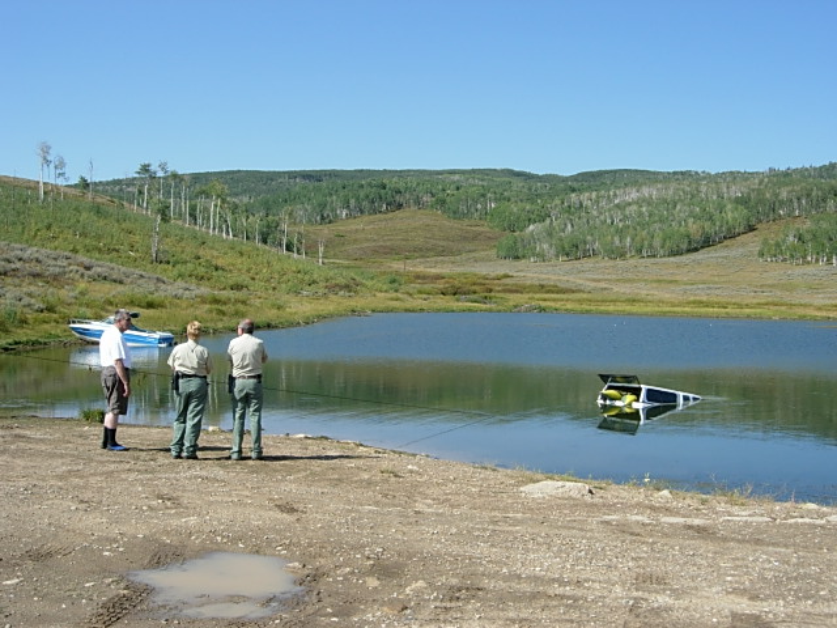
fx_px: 991
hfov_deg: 45.8
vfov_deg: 35.1
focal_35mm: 41
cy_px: 314
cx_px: 418
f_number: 4.9
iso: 64
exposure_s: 1/527
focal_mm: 8.5
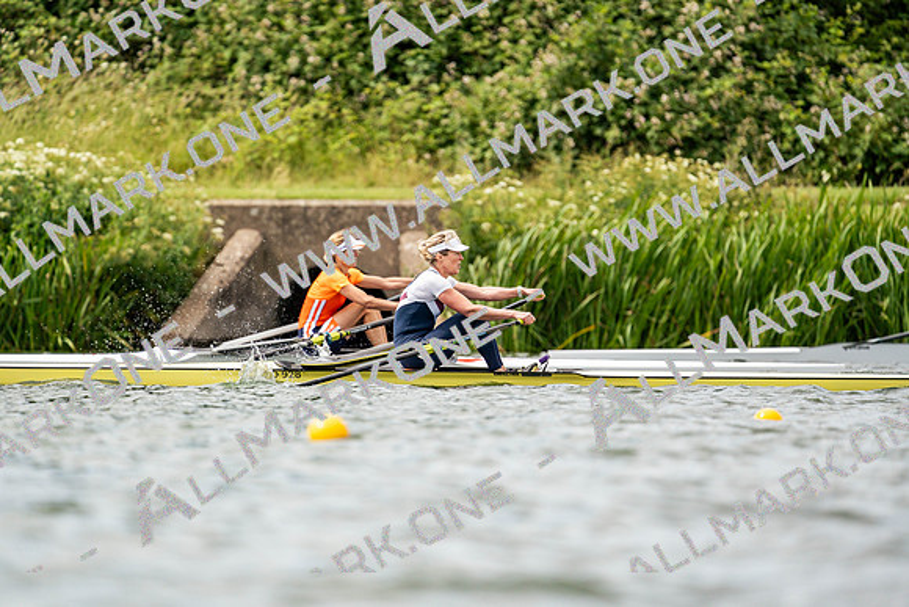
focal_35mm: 600
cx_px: 454
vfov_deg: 2.3
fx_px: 15153
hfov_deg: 3.4
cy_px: 304
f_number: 6.3
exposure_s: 1/2000
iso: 400
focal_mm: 600
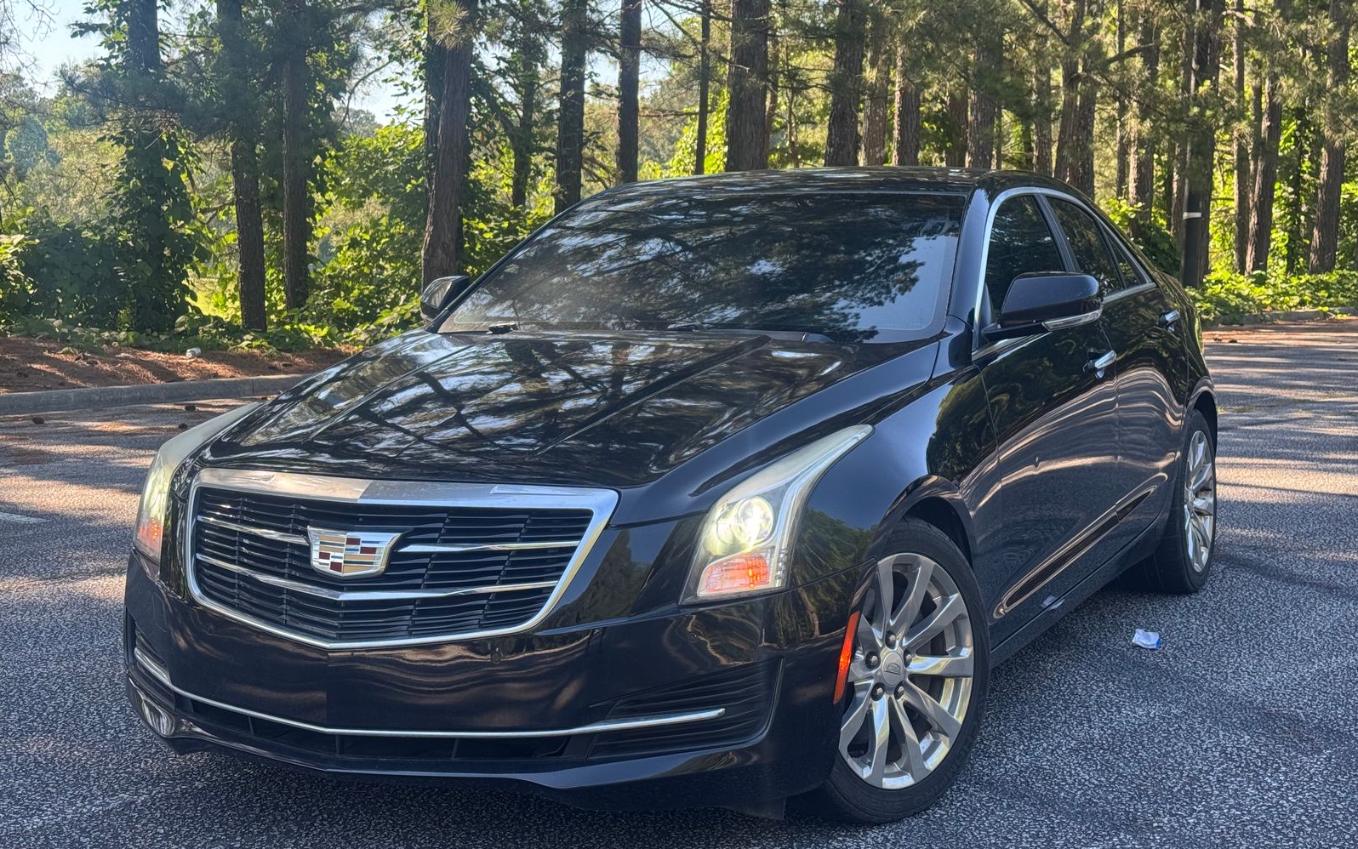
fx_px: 1888
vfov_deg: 25.3
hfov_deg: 39.6
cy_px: 354
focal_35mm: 51
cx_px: 678
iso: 64
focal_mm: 6.76
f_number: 1.78
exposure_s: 1/326
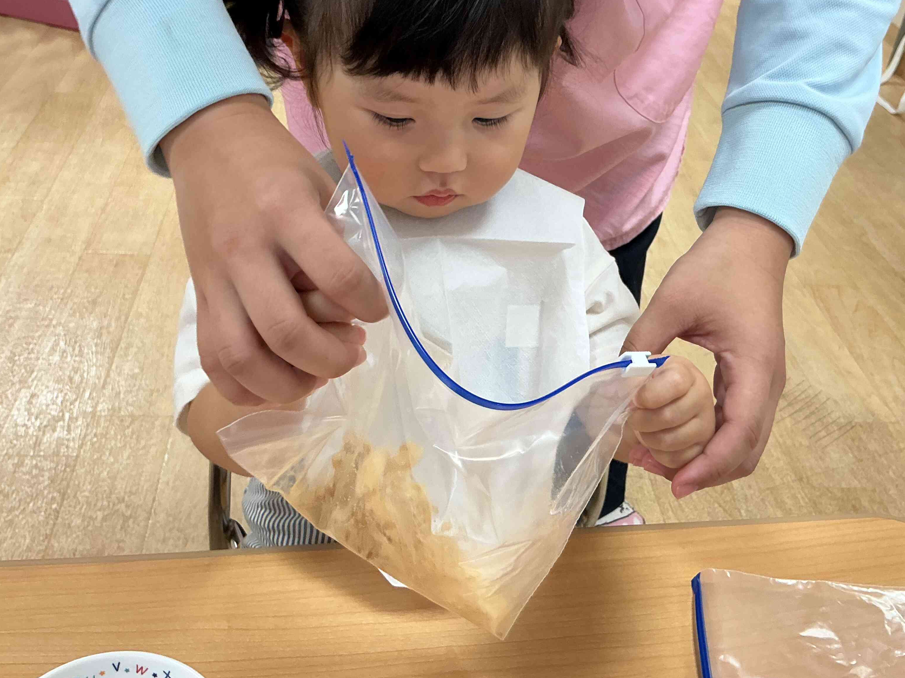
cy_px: 236
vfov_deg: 37.4
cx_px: 515
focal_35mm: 38
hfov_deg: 48.8
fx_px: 994
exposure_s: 1/120
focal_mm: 3
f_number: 1.8
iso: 40
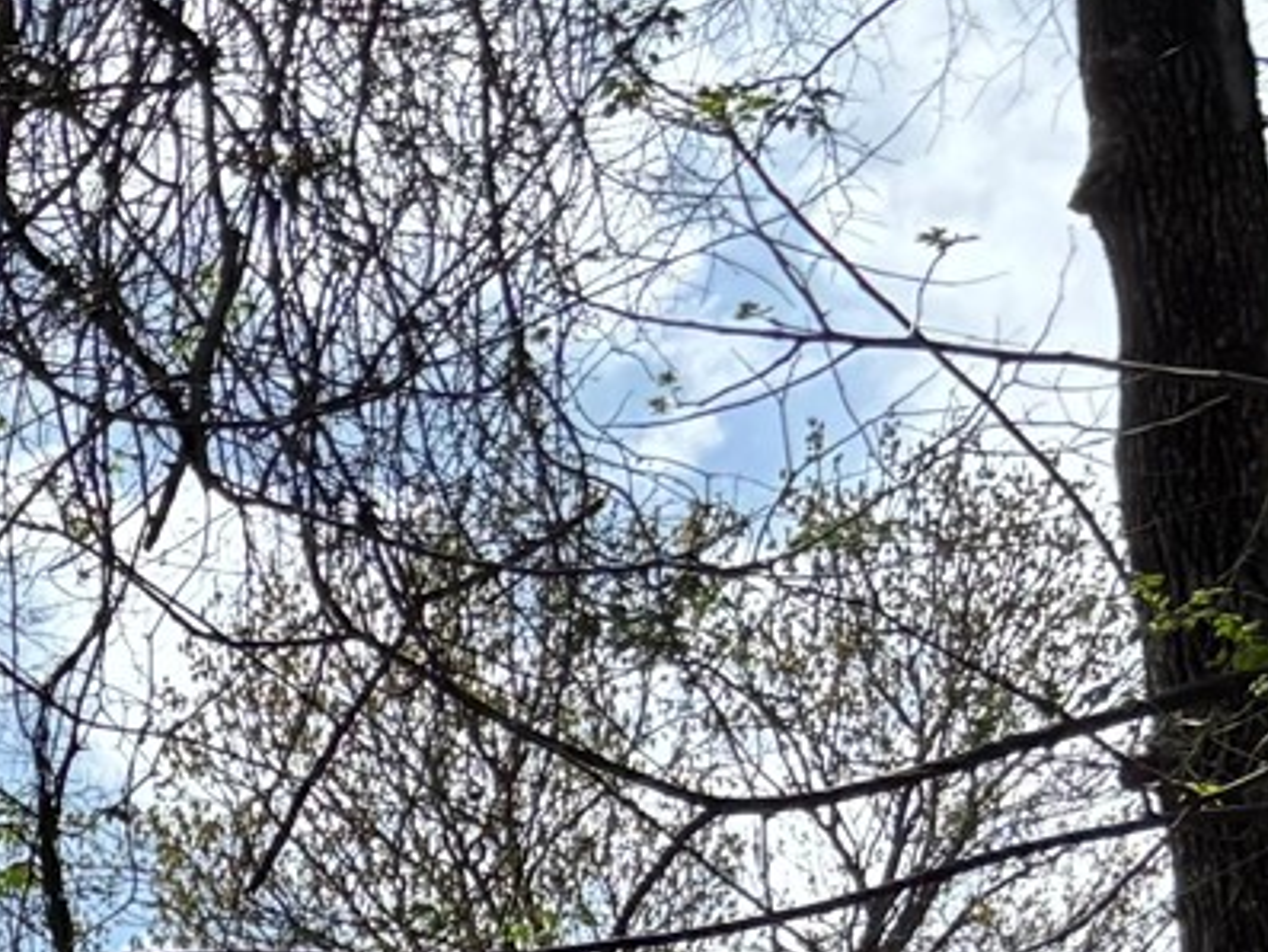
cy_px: 1898
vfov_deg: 10.2
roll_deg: -2.8
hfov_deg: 12.1
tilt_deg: +8.1
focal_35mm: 134
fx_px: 4910
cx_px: -1667
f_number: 1.6
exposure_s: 1/2639
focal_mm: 5.96
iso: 50
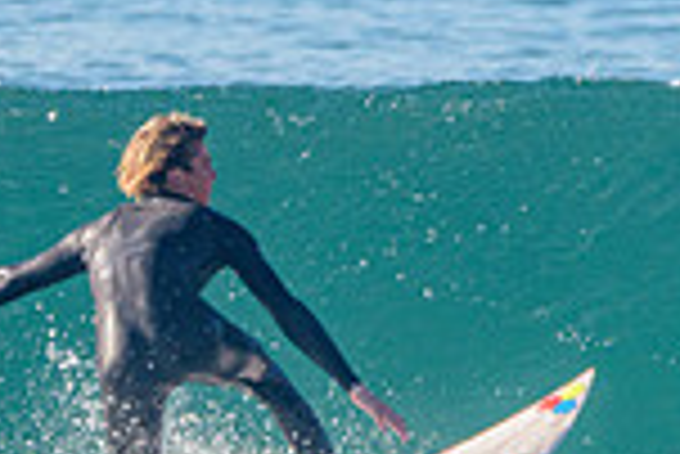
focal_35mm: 2347
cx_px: 235
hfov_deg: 0.9
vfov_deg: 0.6
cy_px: 536
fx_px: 44374
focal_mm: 500
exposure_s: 1/2000
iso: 280
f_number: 5.6
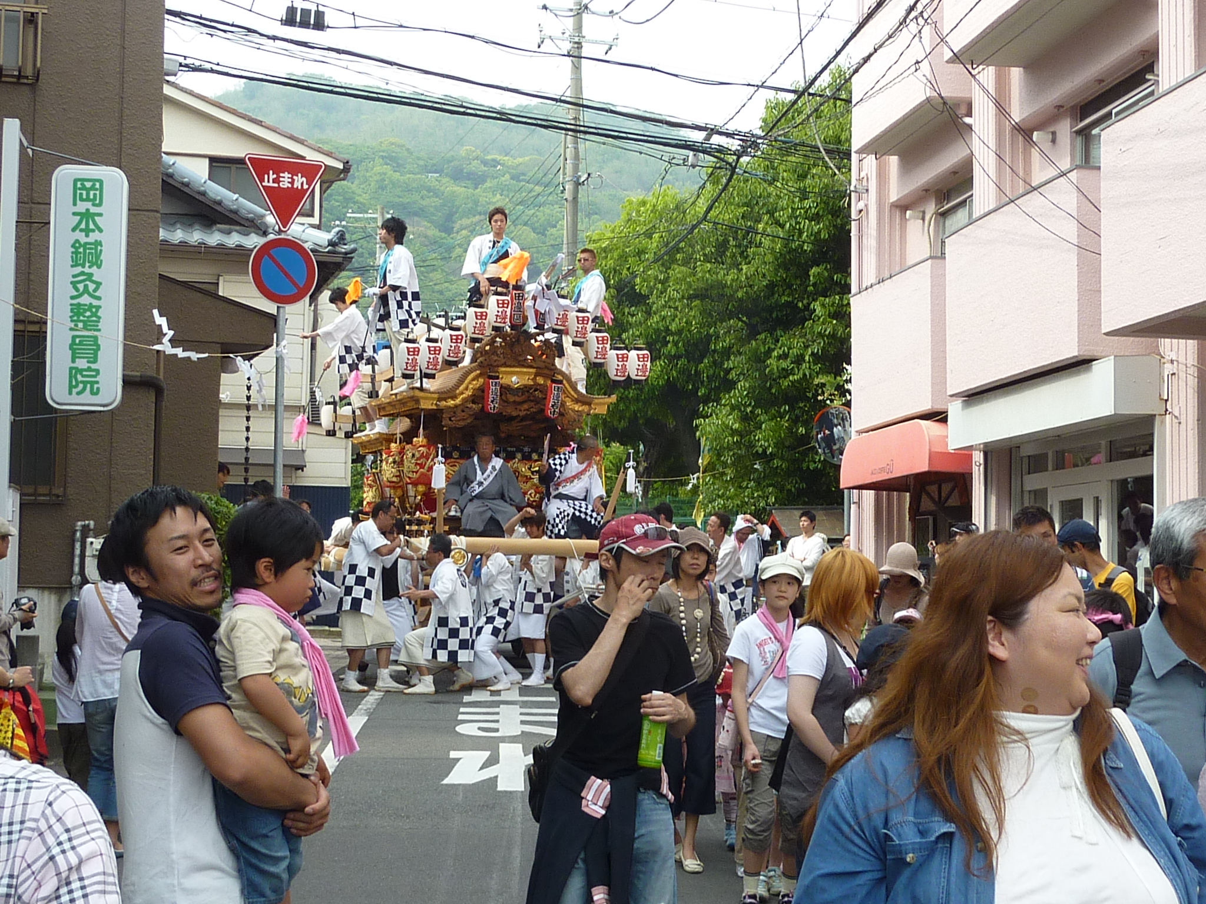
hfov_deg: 33.2
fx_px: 2021
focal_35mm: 58
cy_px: 452
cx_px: 603
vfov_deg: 25.2
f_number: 4
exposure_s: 1/200
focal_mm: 5.3
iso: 80
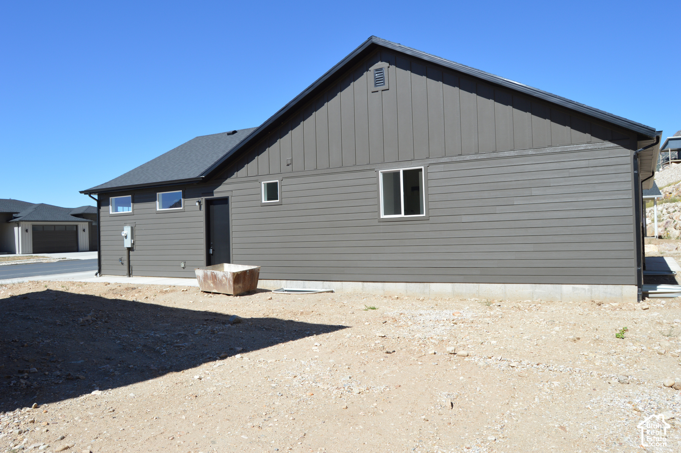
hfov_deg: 67.4
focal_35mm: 27
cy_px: 226
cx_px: 340
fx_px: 510
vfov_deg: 47.9
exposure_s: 1/250
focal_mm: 18
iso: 100
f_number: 8
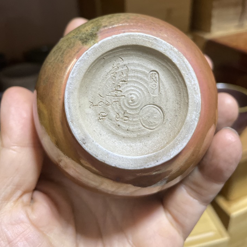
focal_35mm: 31
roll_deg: +1.6
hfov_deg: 52.5
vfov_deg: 51.7
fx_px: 250
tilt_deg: -24.8
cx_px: 123
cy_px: 85
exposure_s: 1/60
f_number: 1.6
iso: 320
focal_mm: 4.2
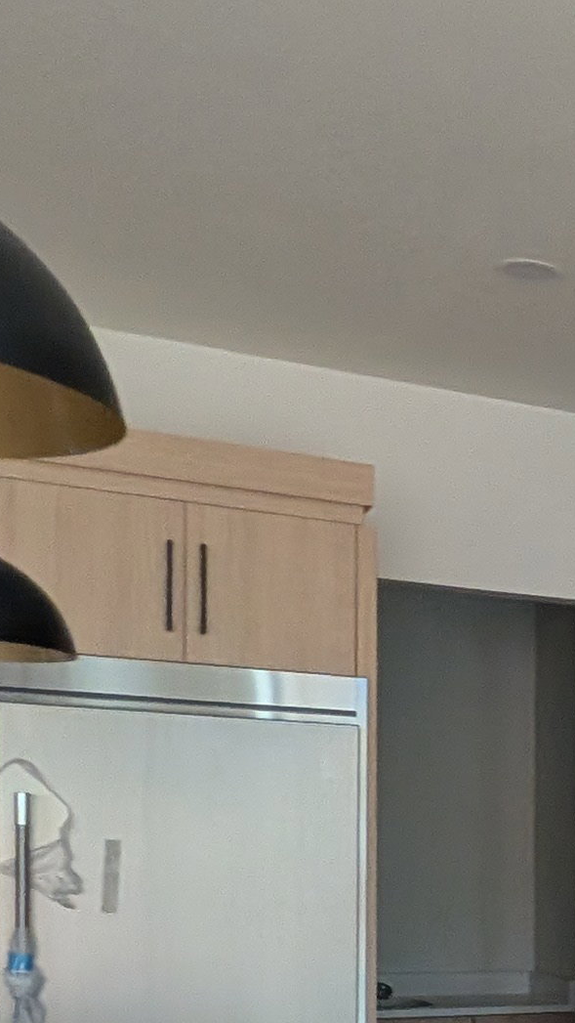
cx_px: 1032
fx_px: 1382
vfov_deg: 38.1
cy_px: 906
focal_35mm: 51
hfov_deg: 18.5
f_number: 1.7
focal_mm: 2.02
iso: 676
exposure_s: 1/1672
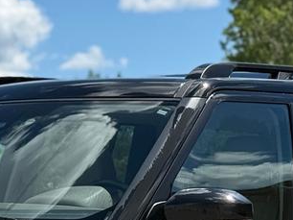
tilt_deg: -0.2
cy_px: 257
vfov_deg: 7.3
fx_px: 1700
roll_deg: +0.2
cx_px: 29
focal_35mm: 201
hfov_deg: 9.8
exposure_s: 1/5587
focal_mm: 6.76
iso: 64
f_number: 1.78
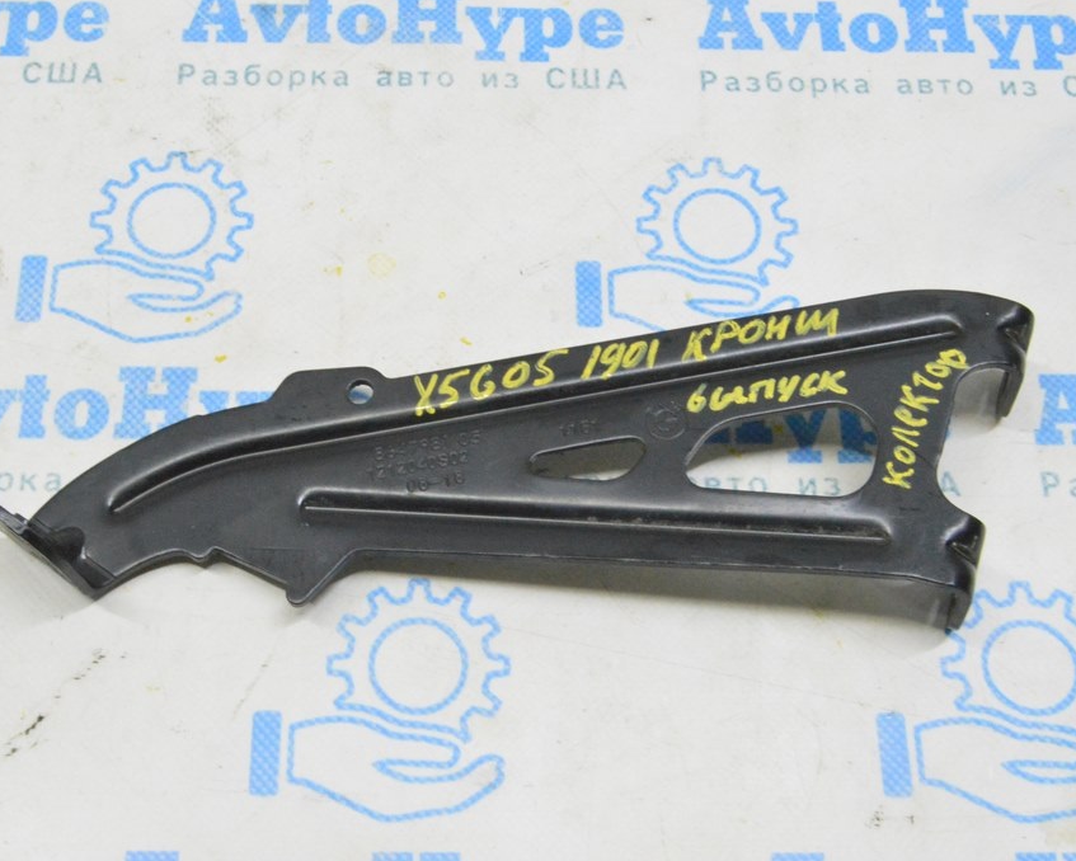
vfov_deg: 29.7
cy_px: 430
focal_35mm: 51
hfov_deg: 36.6
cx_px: 457
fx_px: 1624
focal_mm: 30
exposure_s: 1/20
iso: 6400
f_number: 20
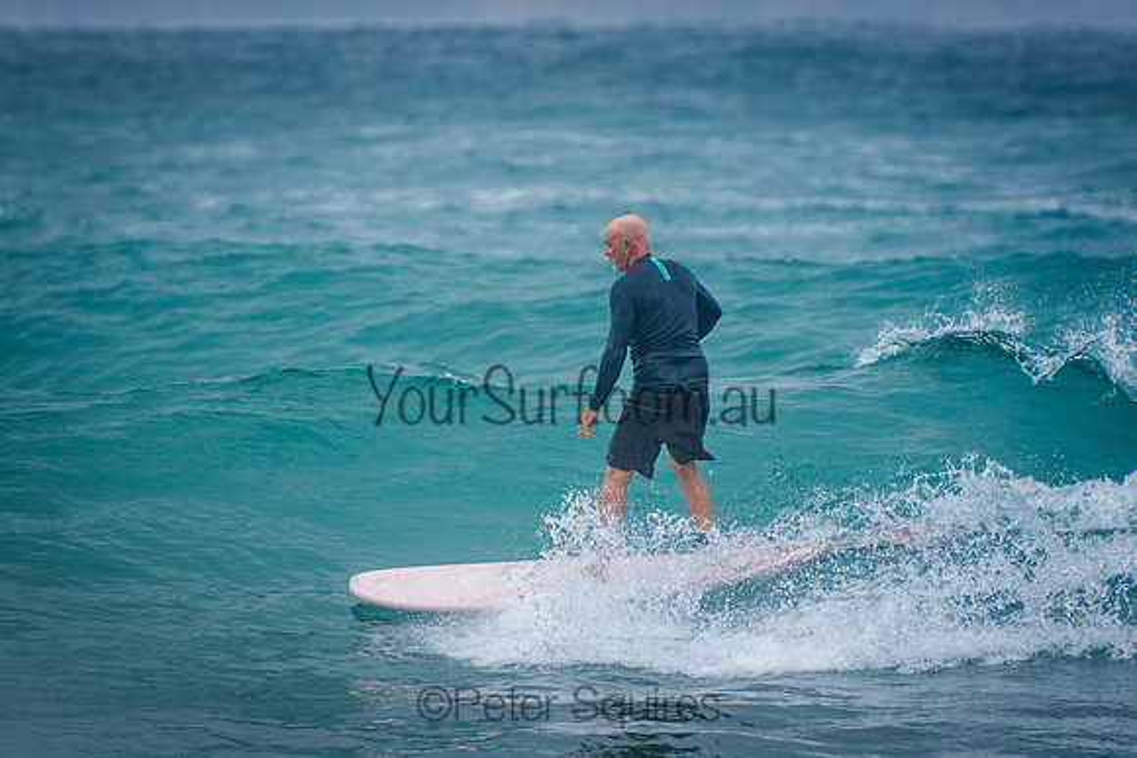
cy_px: 379
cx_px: 568
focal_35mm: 612
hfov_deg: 3.4
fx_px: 19340
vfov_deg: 2.2
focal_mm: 400
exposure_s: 1/2000
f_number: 5.6
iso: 500
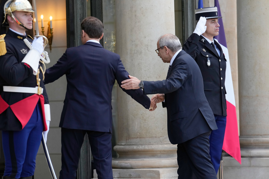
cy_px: 90
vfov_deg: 7.7
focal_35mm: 178
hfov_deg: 11.6
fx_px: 1330
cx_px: 134
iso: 1000
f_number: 5.6
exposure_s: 1/800
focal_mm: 178
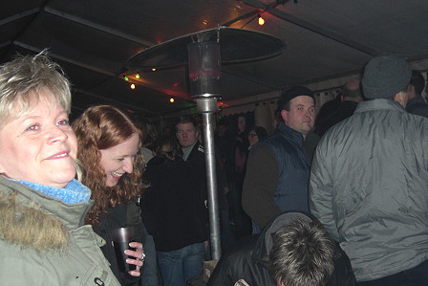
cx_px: 239
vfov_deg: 26.9
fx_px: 595
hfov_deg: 39.5
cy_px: 181
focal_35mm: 50
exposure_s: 1/60
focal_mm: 7.9
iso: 200
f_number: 2.8
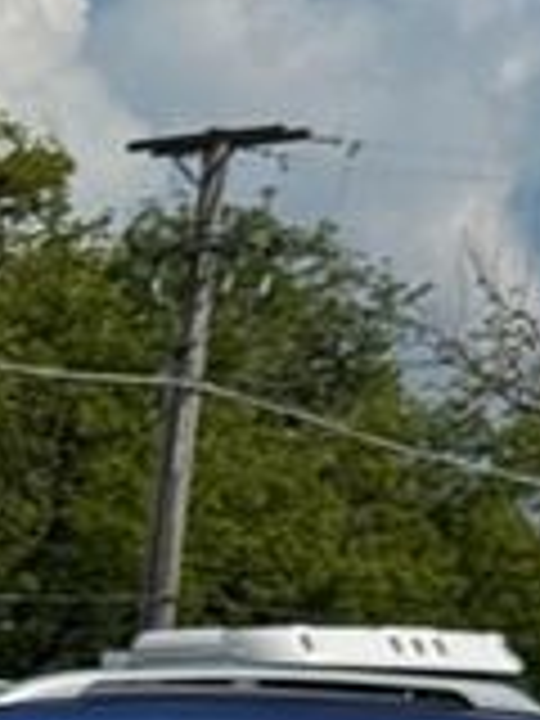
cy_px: 1652
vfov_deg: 6.2
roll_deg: -1.3
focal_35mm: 308
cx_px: -1404
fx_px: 6406
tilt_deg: -7.6
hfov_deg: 4.5
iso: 64
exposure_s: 1/5848
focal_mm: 6.76
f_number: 1.78
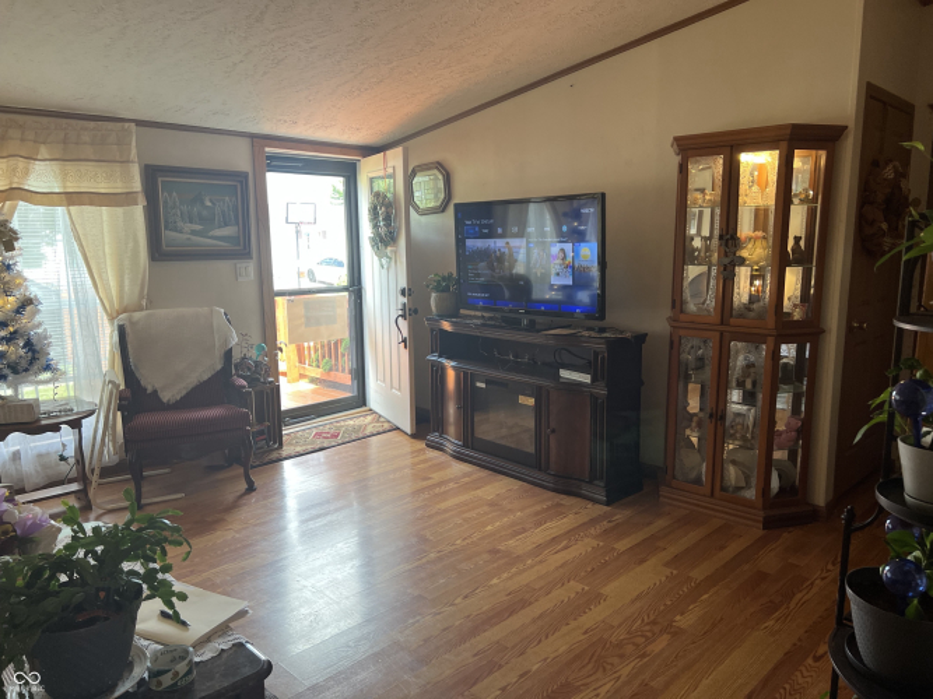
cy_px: 350
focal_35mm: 26
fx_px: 701
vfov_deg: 53.0
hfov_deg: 67.3
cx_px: 466
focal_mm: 5.7
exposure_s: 1/120
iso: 100
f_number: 1.5
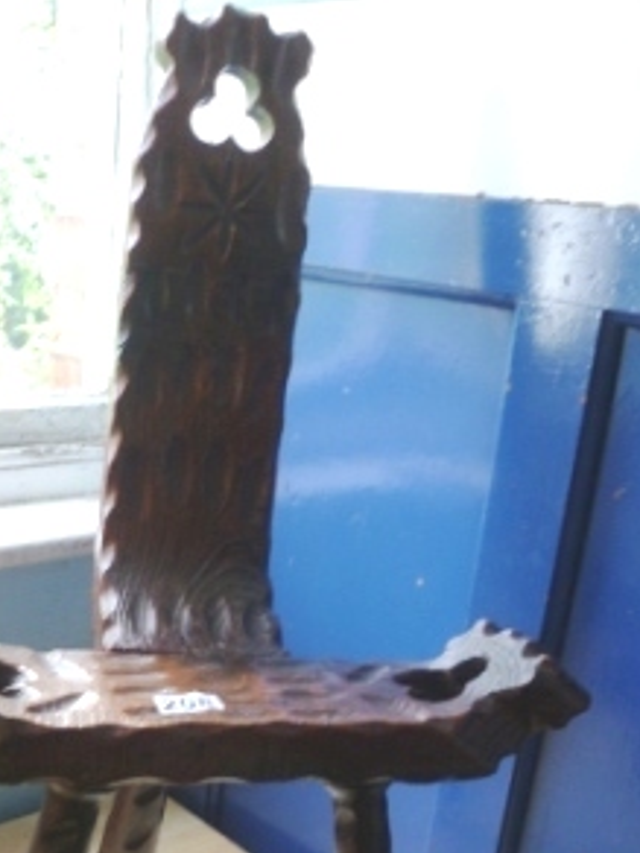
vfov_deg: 42.4
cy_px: 651
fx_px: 1060
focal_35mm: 43
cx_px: 225
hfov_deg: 33.4
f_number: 2.8
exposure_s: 1/30
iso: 125
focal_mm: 5
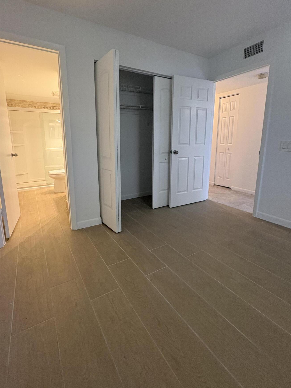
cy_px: 171
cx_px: 128
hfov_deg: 77.8
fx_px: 179
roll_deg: +0.5
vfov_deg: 94.1
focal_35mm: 16
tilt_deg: -10.2
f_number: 2.2
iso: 400
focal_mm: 2.22
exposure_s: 1/60
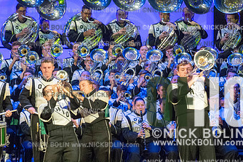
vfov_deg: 4.1
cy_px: 111
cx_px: 198
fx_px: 2282
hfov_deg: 6.1
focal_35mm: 338
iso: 8000
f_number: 5.6
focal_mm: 195
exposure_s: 1/320
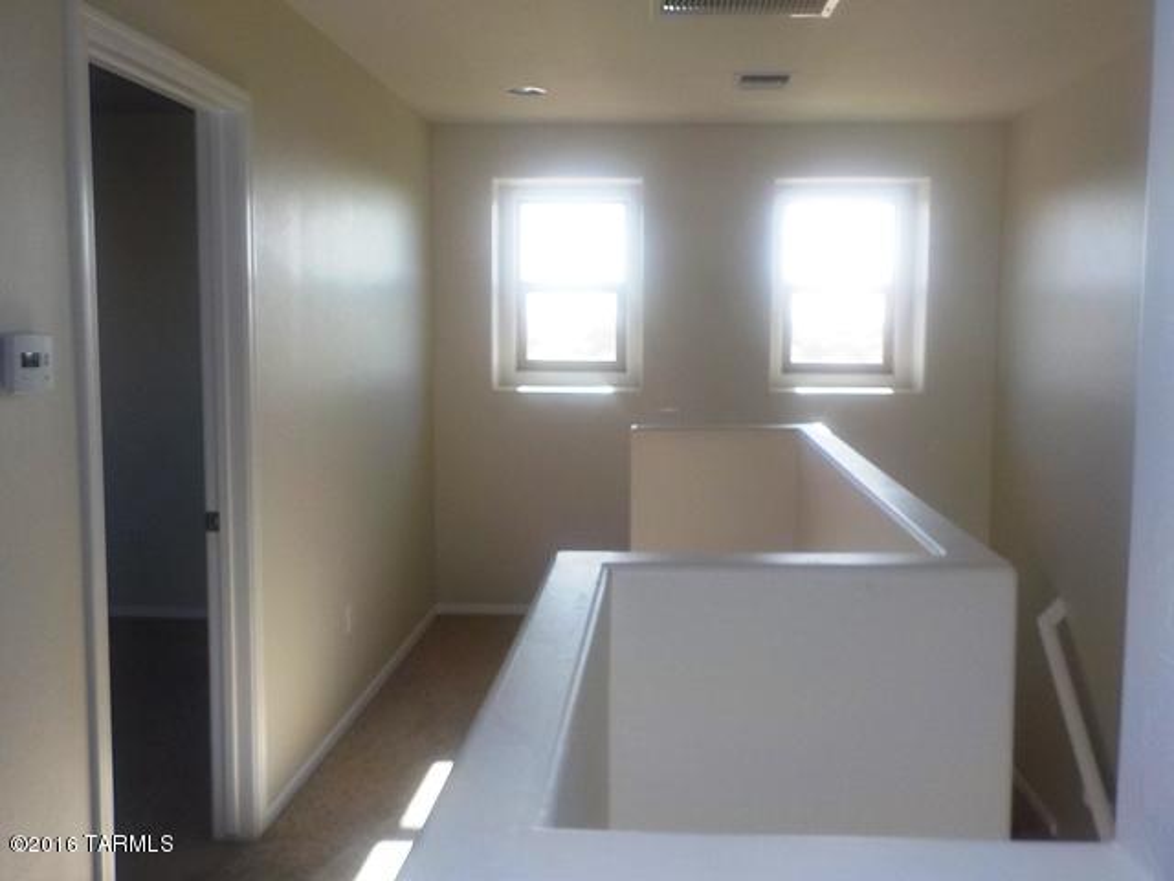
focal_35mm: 30
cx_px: 587
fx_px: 1017
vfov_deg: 46.8
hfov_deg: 60.0
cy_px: 440
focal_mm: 4.1
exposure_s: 1/160
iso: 125
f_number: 3.3
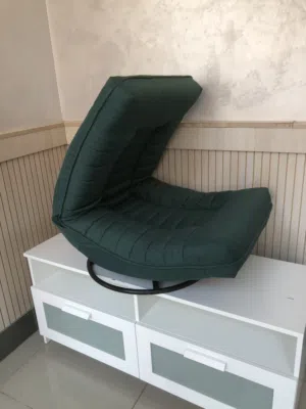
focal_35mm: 28
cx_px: 153
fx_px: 330
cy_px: 204
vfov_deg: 63.4
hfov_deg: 49.7
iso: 40
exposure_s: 1/120
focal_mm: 4
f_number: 1.8
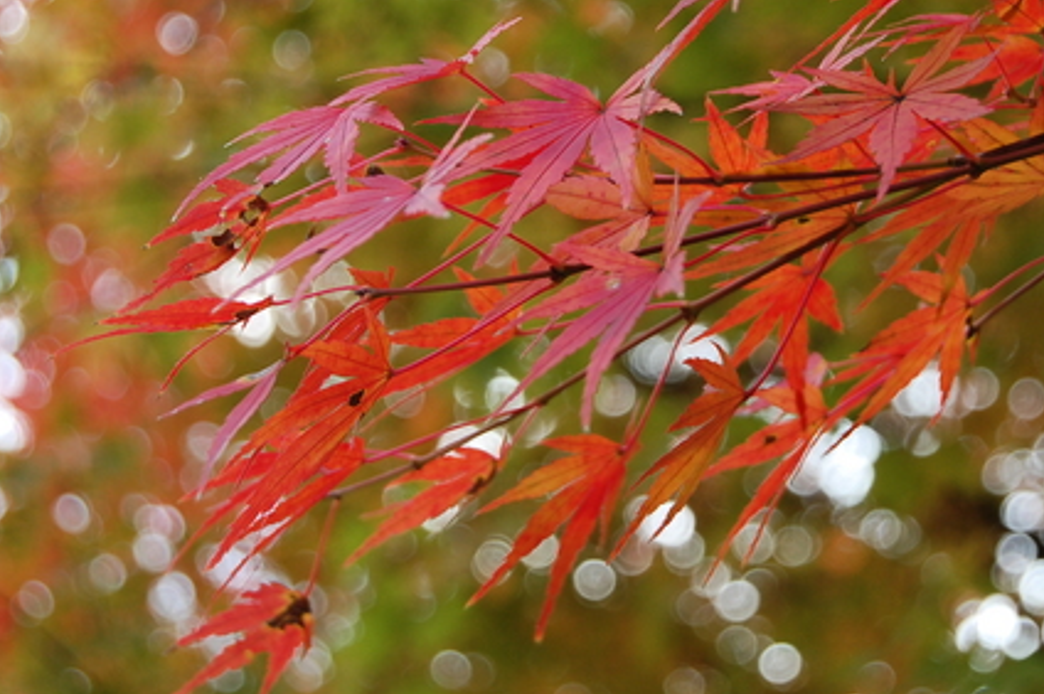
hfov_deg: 17.5
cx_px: 645
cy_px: 294
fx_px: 3382
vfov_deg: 11.7
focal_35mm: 117
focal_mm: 55
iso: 200
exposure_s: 1/100
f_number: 5.6
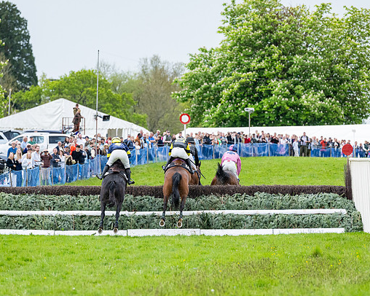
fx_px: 3098
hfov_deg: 6.8
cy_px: 169
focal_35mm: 283
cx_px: 178
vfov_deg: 5.5
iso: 1000
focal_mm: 200
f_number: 4
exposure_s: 1/1600
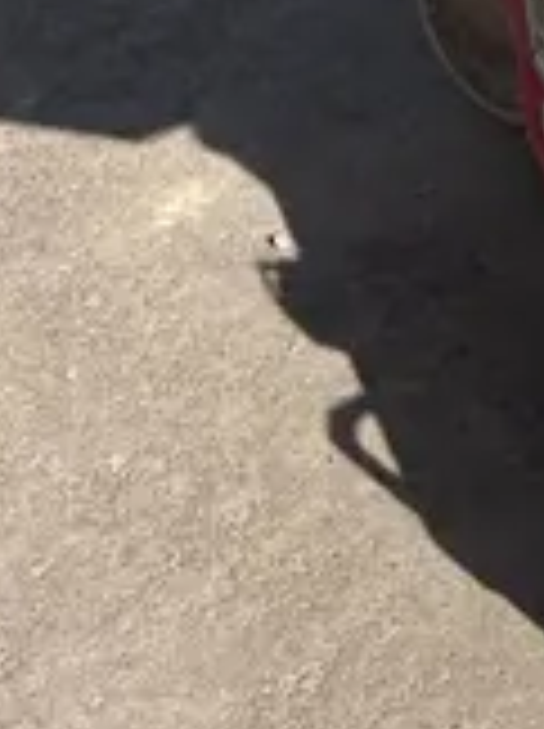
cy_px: -691
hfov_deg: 11.3
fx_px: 2479
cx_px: 1079
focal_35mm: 118
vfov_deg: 14.2
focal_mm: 4.2
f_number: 1.6
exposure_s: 1/2398
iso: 32
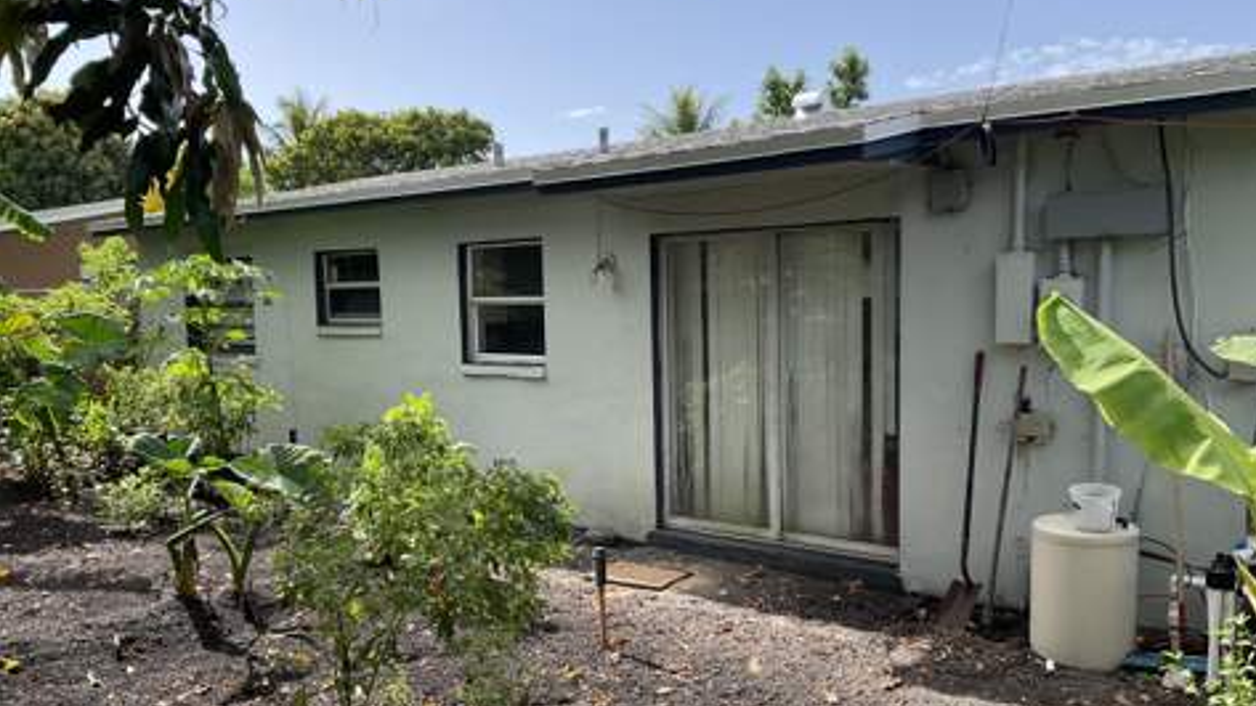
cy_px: 391
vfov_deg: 36.6
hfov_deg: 61.0
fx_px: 1066
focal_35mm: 32
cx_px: 635
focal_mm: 3
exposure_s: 1/829
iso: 16
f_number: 1.8
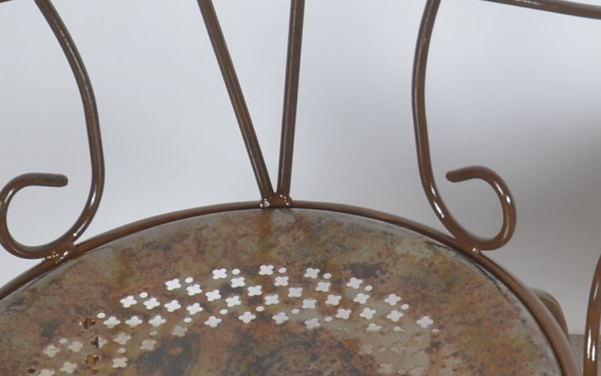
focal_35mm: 146
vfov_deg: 8.9
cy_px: 49
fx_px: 2391
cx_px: 702
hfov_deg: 13.9
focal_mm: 24
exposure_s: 1/125
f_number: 11
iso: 100
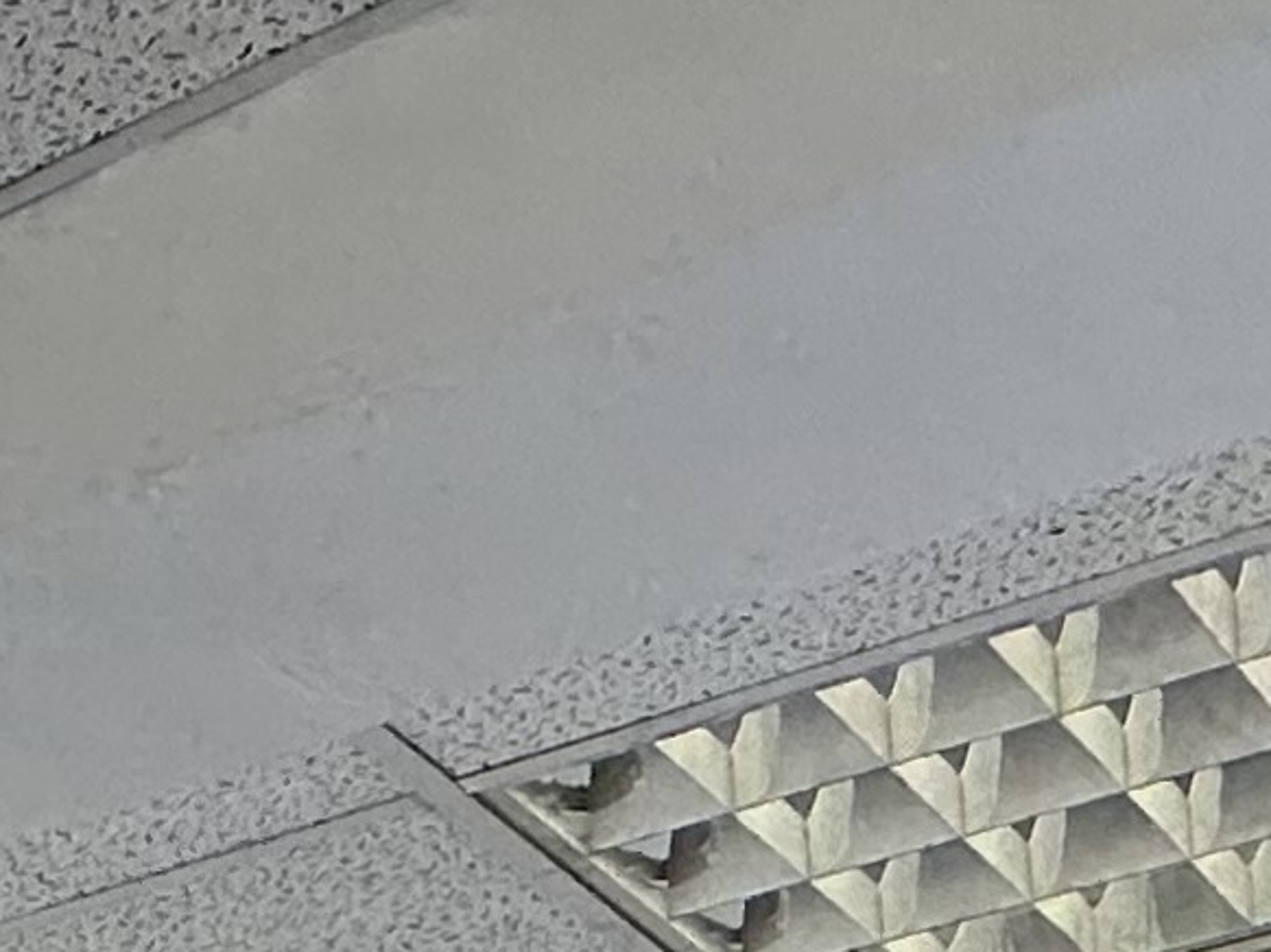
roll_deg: -1.9
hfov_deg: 15.9
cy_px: 2555
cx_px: -1264
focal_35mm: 97
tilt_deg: -2.4
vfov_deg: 11.4
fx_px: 3560
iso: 40
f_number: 2.2
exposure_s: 1/185
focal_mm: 2.22
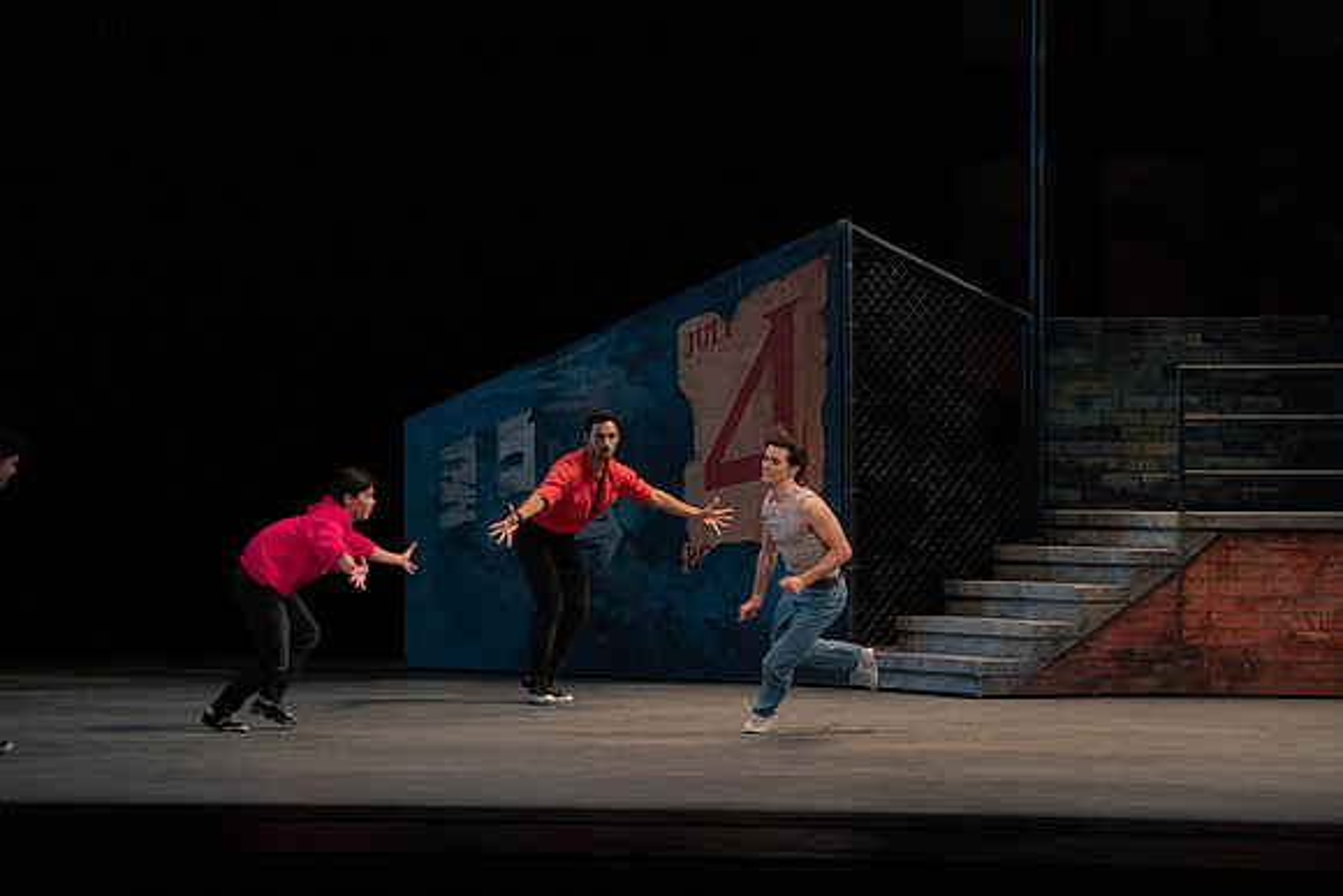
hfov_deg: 14.2
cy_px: 448
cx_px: 672
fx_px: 5373
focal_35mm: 144
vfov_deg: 9.5
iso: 3200
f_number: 4.5
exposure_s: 1/400
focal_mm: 144
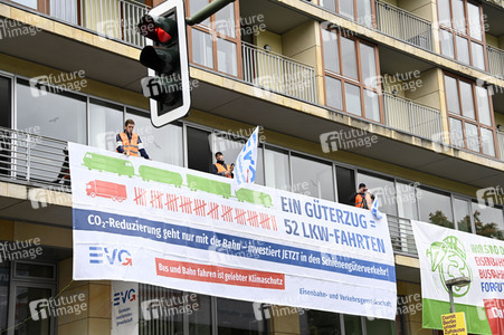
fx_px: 979
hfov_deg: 28.9
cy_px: 168
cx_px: 252
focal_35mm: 70
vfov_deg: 19.4
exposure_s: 1/500
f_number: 5.6
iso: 1600
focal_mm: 70
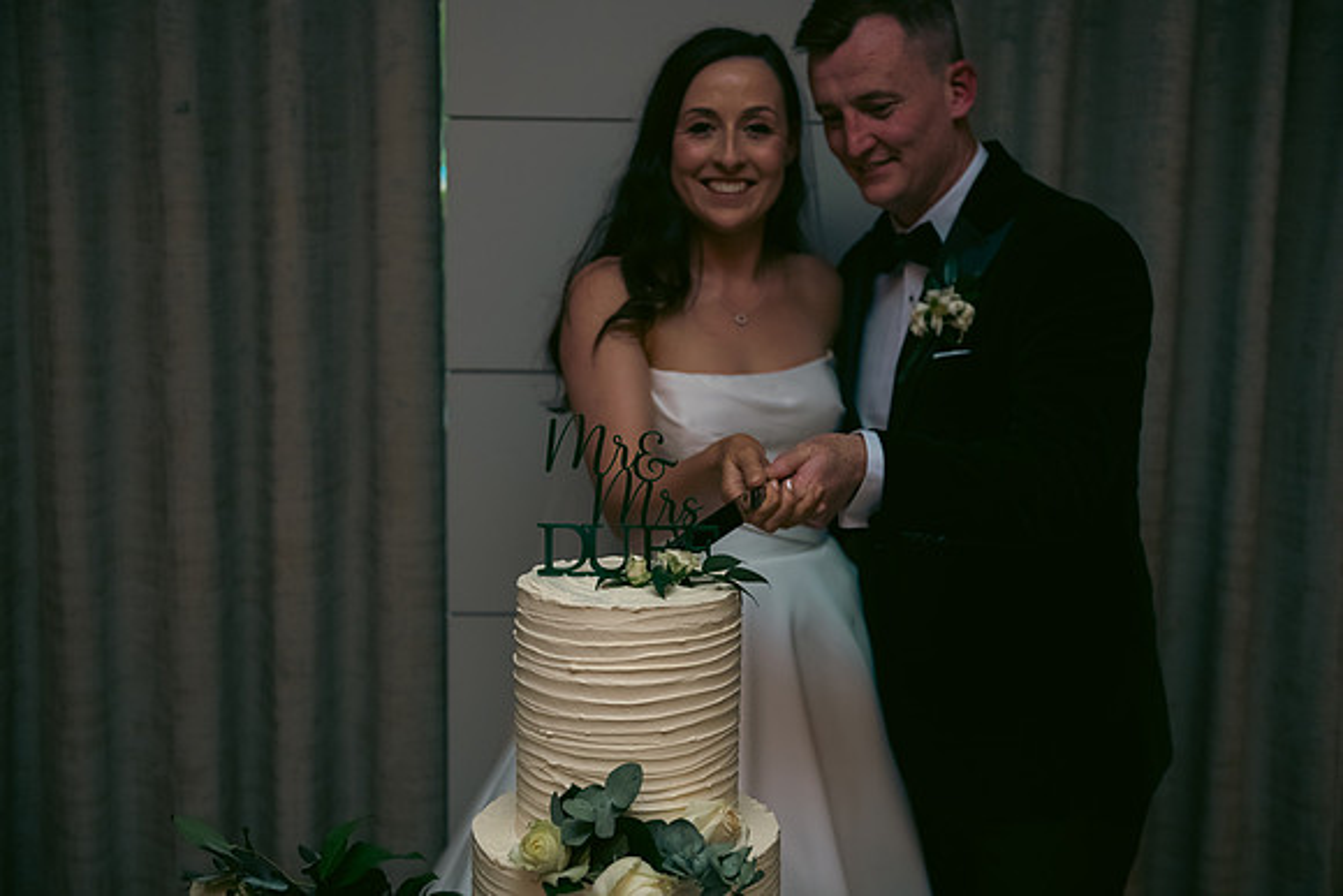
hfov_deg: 39.6
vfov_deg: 27.0
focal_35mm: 50
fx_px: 1866
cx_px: 672
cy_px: 448
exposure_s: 1/160
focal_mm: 50
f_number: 3.5
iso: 800
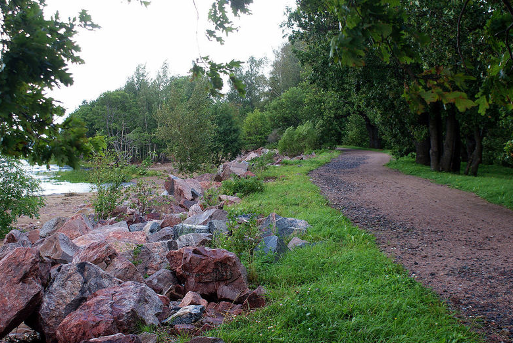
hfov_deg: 43.5
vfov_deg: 29.9
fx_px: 642
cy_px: 160
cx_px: 237
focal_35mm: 45
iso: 160
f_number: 4.5
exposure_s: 1/50
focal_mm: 26
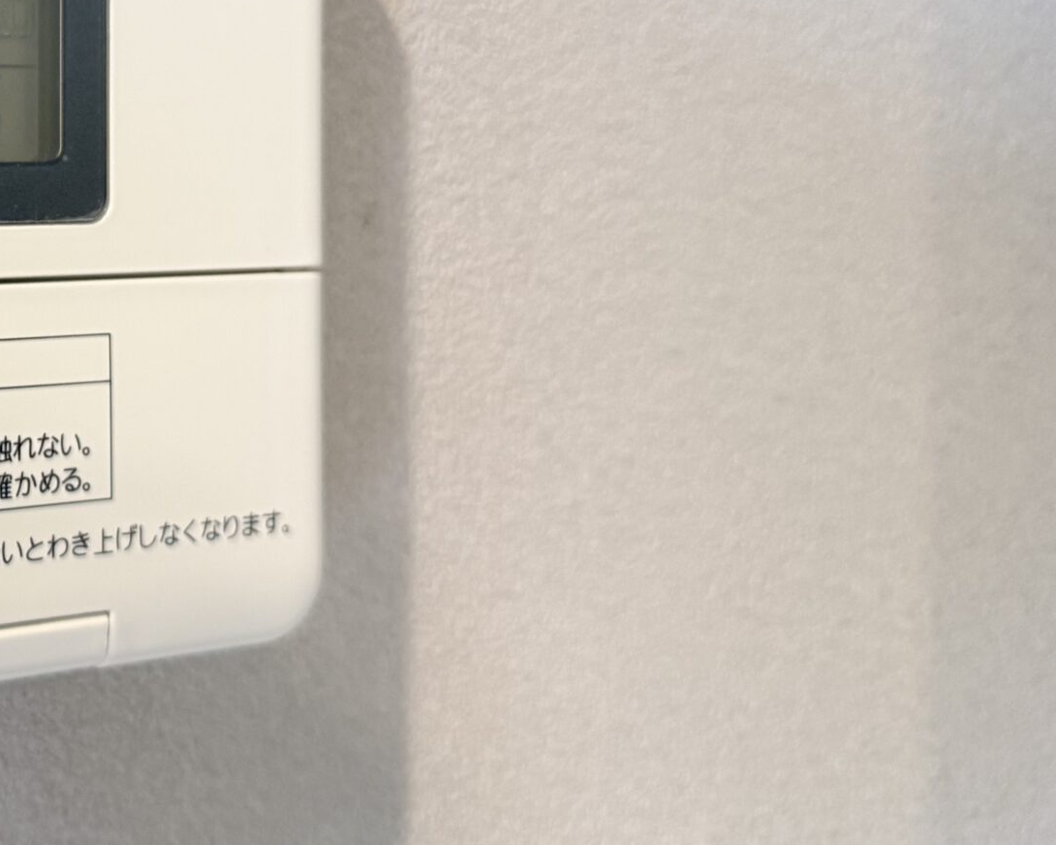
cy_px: 126
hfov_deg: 29.8
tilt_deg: -0.5
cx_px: -176
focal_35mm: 55
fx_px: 1719
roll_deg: -0.4
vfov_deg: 26.9
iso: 320
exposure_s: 1/50
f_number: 1.78
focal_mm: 6.76
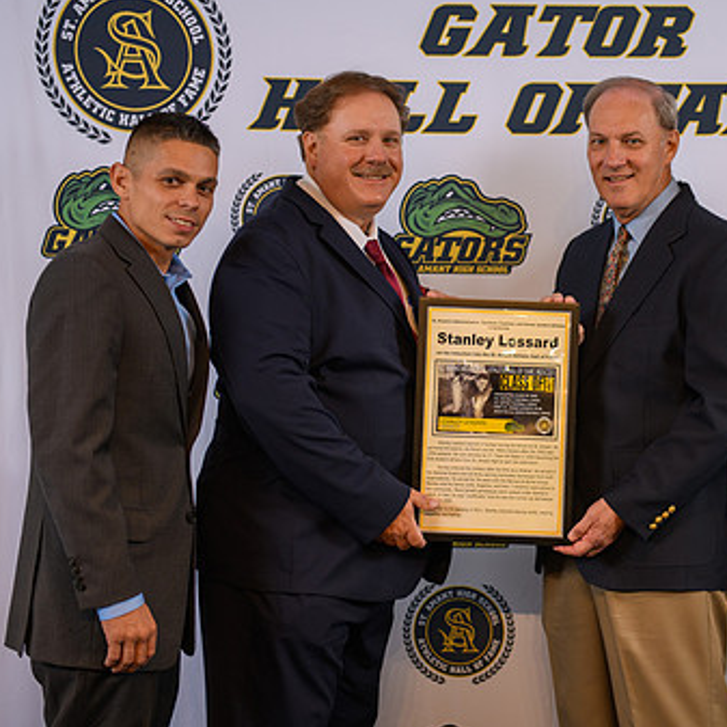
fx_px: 1948
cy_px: 351
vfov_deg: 21.1
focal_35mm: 82
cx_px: 505
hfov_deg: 21.0
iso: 320
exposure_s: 1/250
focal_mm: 56
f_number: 2.8
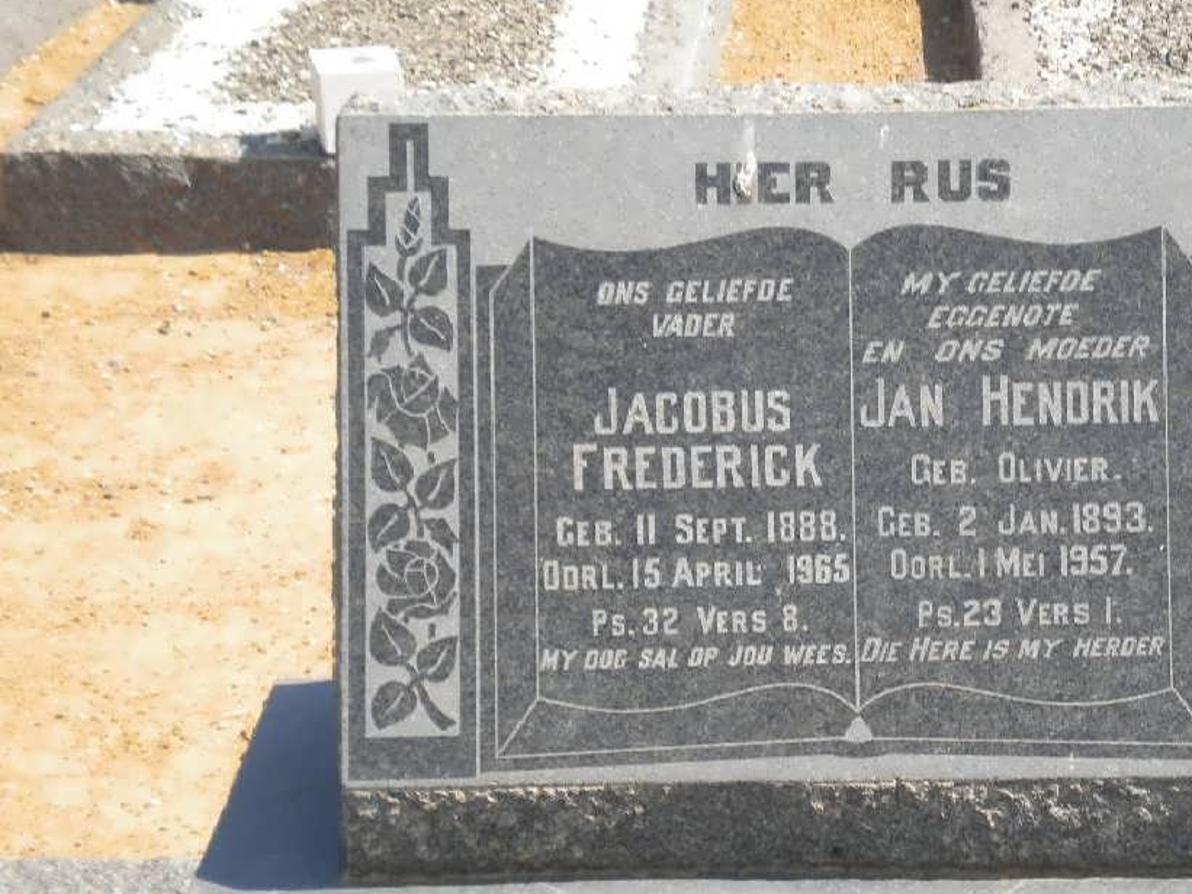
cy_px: 585
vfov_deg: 19.3
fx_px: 2617
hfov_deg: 25.4
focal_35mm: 76
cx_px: 848
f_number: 5.6
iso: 80
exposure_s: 1/204
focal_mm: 9.3
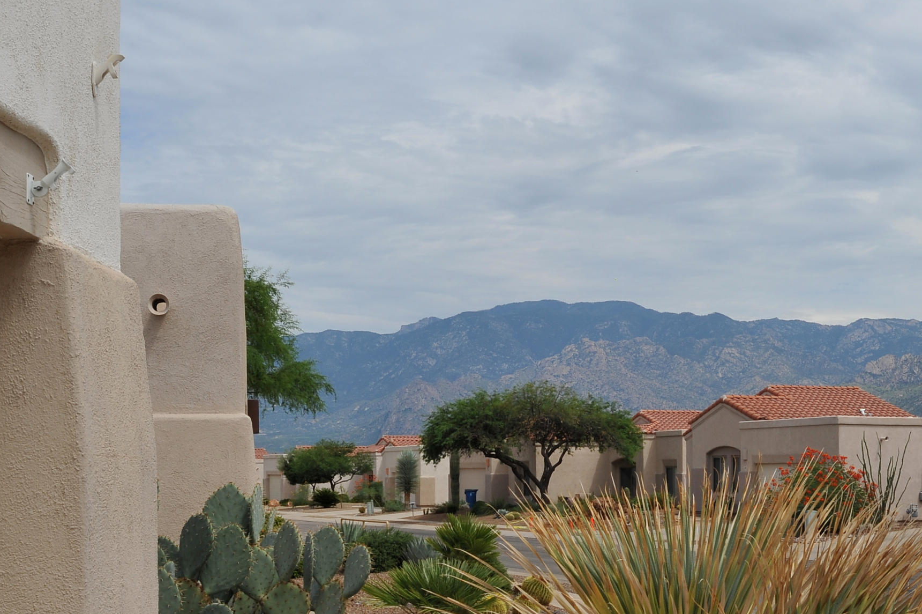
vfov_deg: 21.9
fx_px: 1561
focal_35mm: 61
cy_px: 500
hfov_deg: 32.6
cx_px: 628
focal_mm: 35
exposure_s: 1/320
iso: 320
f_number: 14
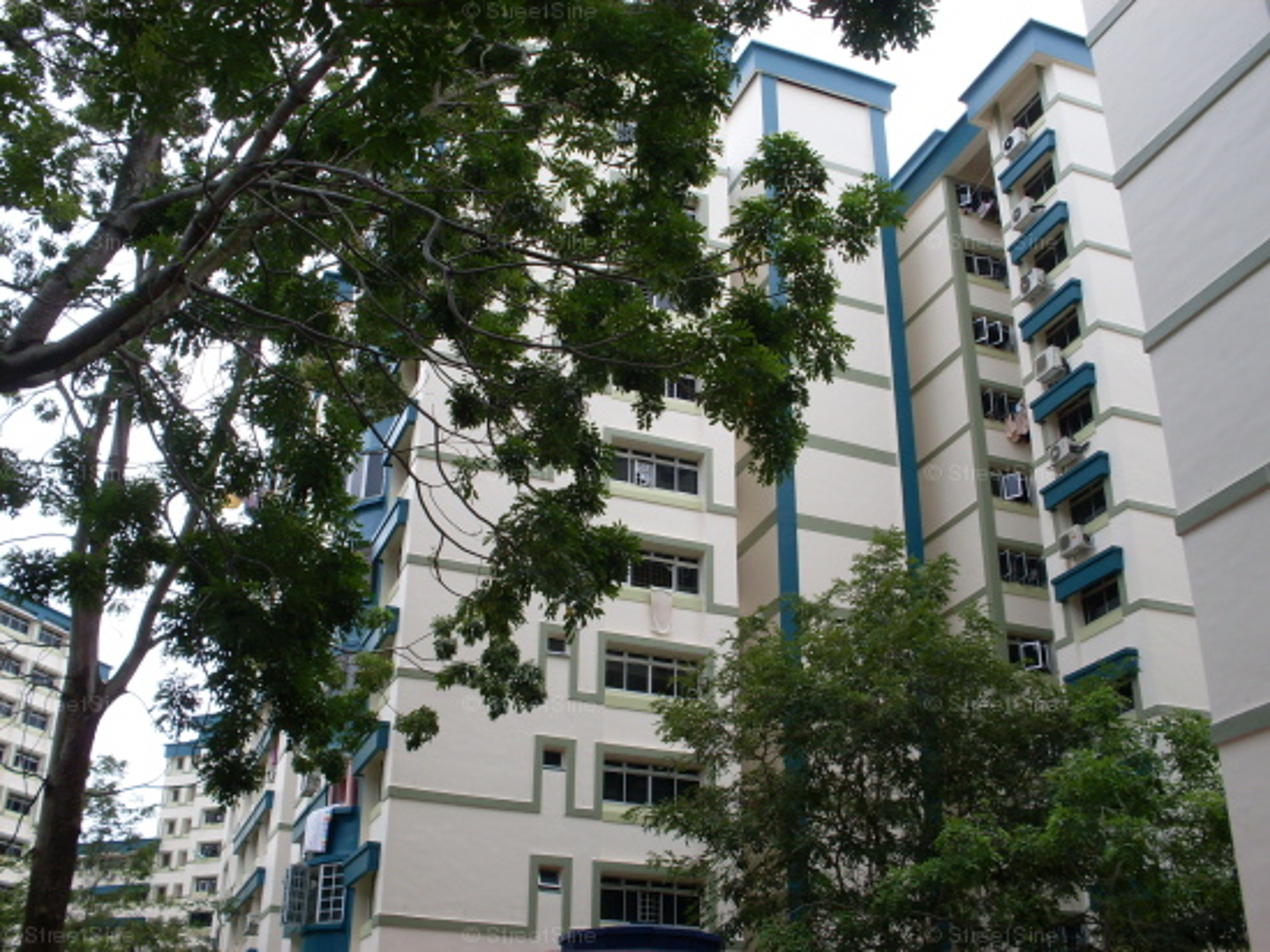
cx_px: 635
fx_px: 1394
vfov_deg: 37.7
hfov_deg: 49.0
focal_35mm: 38
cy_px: 476
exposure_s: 1/125
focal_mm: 6.3
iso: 80
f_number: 8.4
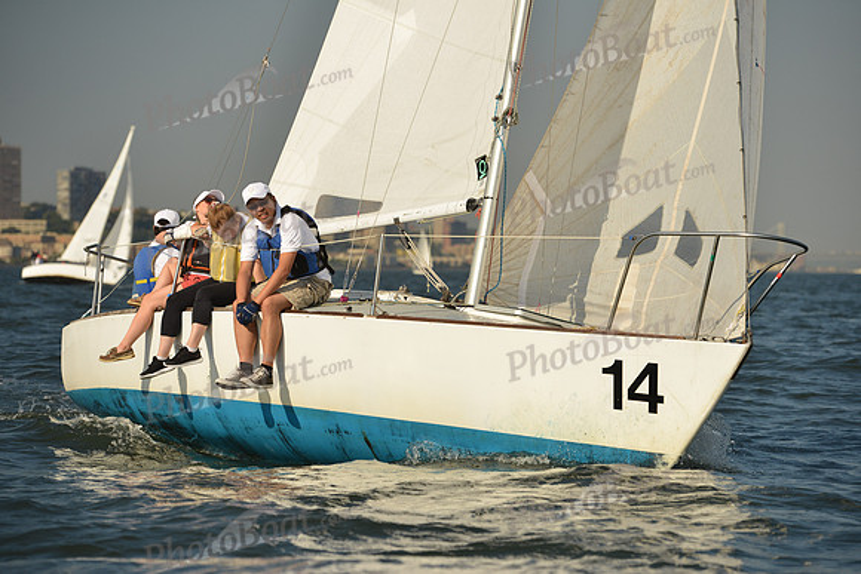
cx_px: 430
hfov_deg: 14.7
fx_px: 3349
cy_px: 287
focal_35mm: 140
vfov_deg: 9.8
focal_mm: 140
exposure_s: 1/1250
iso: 320
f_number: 5.6
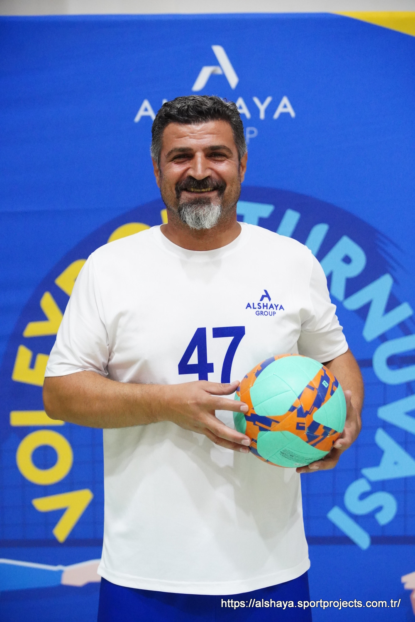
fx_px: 1556
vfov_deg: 22.6
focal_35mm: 90
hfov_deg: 15.2
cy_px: 311
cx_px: 208
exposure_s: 1/1000
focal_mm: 90
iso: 12800
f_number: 3.2
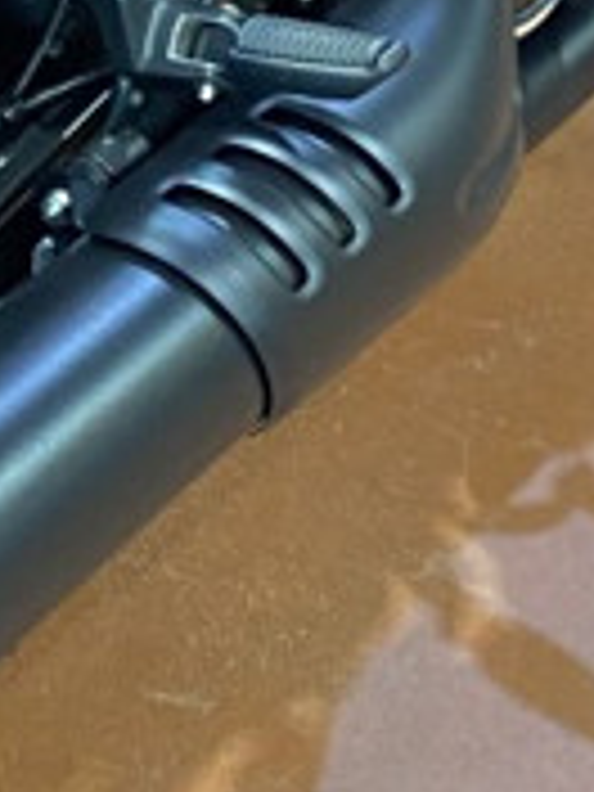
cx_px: -158
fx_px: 3615
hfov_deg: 9.2
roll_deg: -0.1
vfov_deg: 12.3
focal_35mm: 158
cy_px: -74
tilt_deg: -32.6
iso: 400
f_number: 1.8
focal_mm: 4.25
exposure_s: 1/60
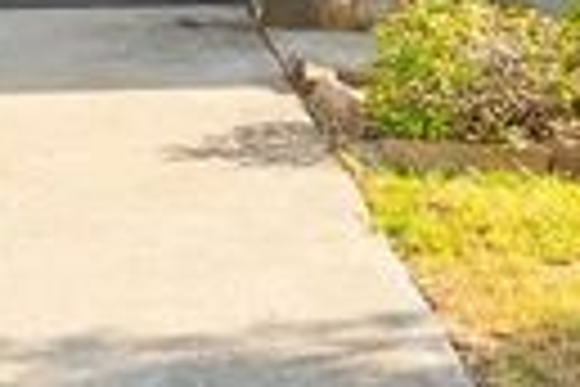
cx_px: 234
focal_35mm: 127
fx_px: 2046
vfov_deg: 10.2
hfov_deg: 16.1
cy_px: -308
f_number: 7.1
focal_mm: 16
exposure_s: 1/125
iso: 100
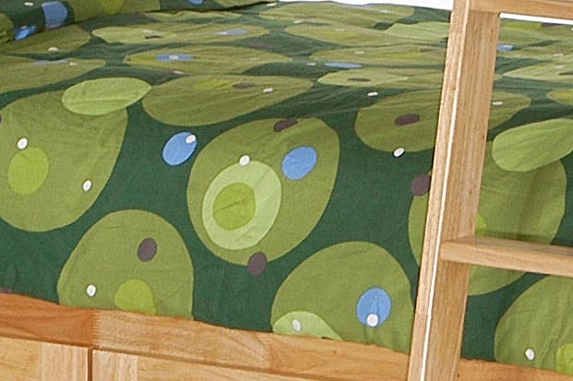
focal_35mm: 509
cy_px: -123
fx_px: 8095
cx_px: 450
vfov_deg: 2.7
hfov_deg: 4.1
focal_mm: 70
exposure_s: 1/15
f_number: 16
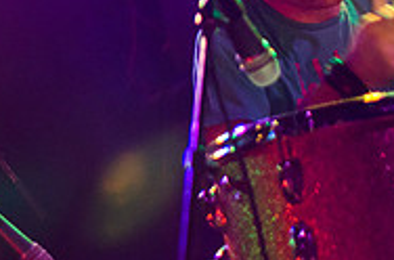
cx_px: -78
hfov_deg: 14.3
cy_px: -6
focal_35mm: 139
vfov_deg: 9.7
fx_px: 1516
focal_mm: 30
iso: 1250
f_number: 1.8
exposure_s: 1/200
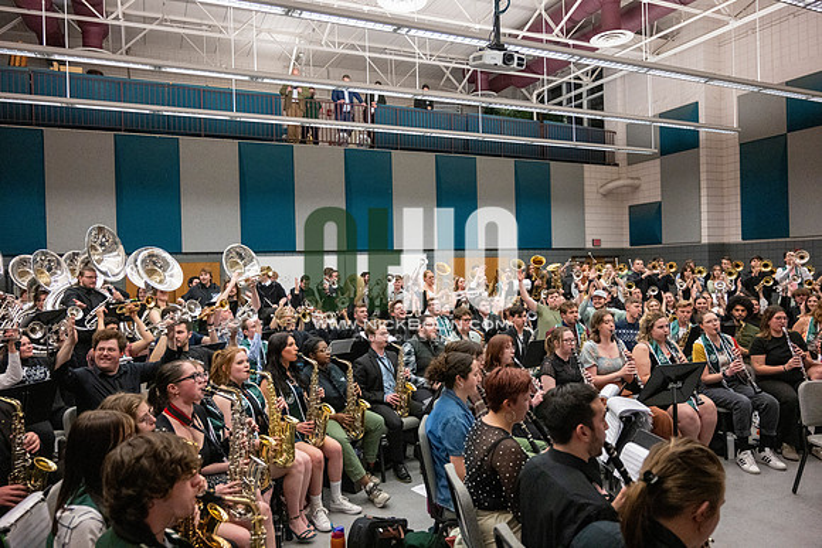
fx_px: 582
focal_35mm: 26
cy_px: 274
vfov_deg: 50.4
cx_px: 411
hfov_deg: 70.4
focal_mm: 25.5
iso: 10000
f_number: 4
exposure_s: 1/500
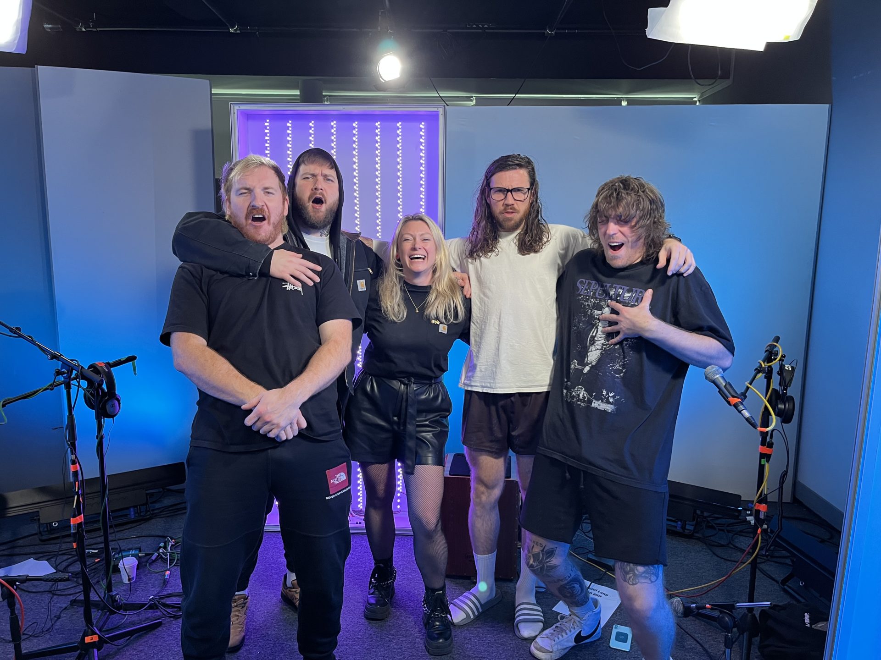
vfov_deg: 53.1
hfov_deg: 67.3
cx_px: 440
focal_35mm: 26
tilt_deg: -8.6
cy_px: 330
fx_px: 662
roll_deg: -0.7
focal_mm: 5.1
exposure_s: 1/59
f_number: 1.6
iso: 160
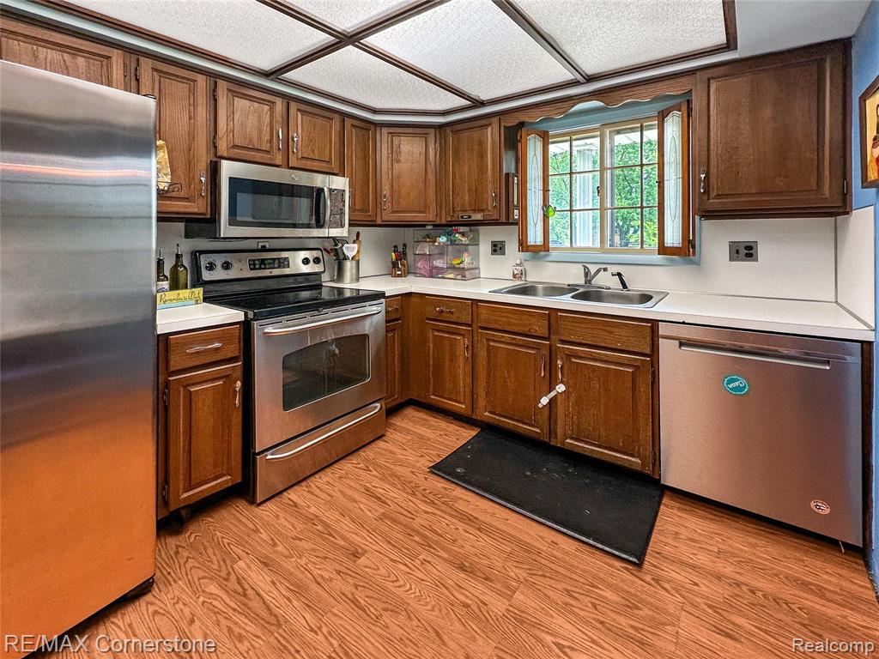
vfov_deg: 85.7
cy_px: 330
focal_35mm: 14
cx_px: 440
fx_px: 356
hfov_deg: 102.1
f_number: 2.2
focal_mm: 2.22
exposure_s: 1/120
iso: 100
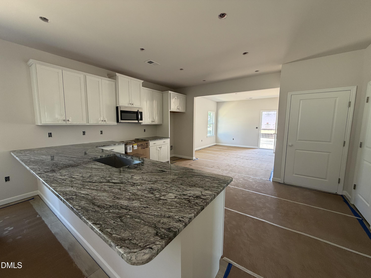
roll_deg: -0.5
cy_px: 139
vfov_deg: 85.7
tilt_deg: -6.4
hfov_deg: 102.1
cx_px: 186
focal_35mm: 14
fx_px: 150
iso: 160
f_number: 2.2
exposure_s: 1/121
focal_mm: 2.22
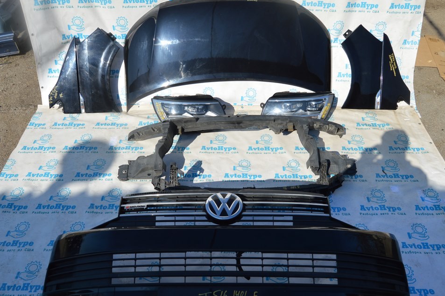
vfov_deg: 44.9
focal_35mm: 29
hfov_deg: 63.7
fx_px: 358
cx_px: 220
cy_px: 157
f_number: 9
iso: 100
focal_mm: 18
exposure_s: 1/320
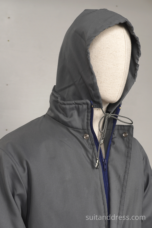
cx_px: 76
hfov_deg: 28.1
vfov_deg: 41.1
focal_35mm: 48
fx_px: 304
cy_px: 114
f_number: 5.6
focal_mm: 32
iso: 200
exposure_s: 1/15
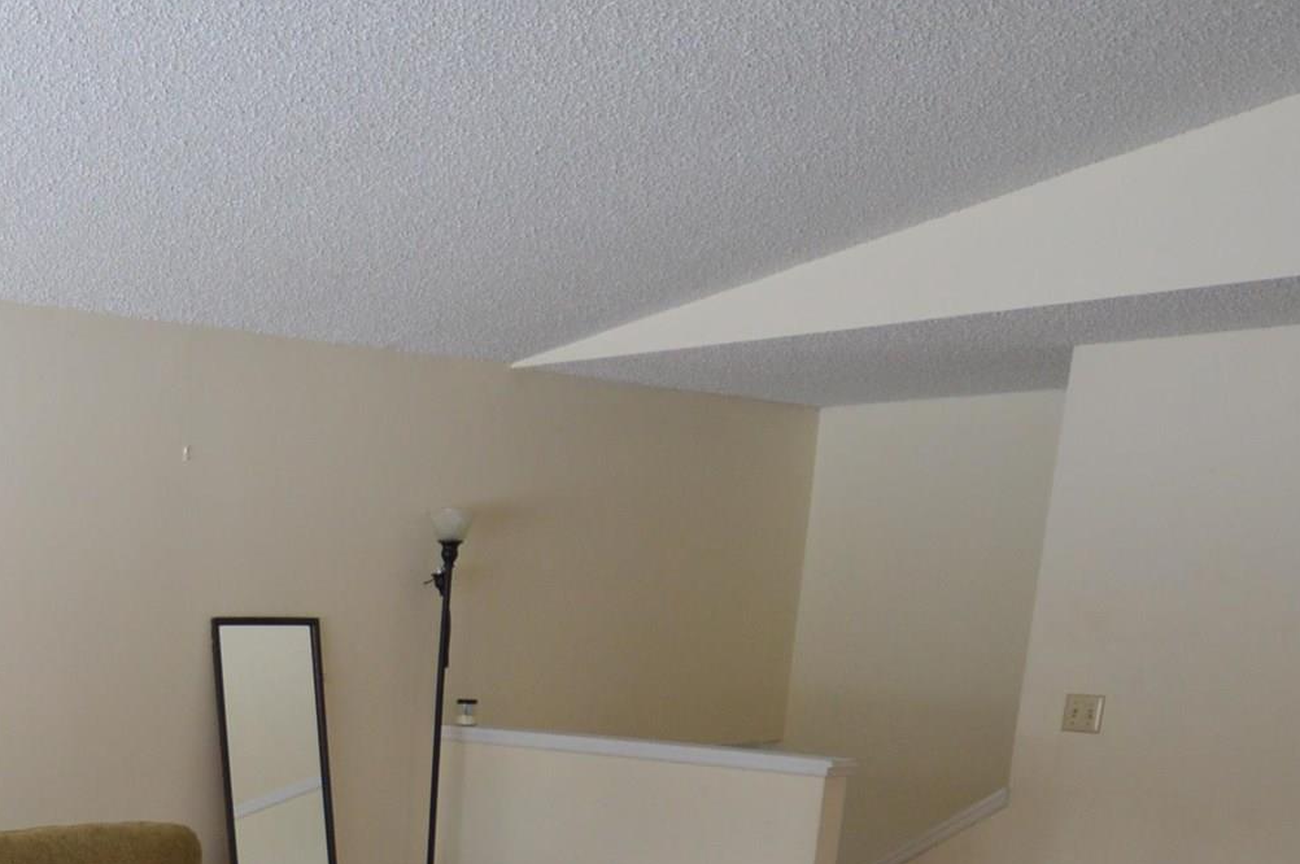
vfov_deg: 25.6
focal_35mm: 46
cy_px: 1085
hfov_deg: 39.3
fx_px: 1659
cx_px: 99
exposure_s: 1/60
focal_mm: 10
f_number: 4
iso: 450
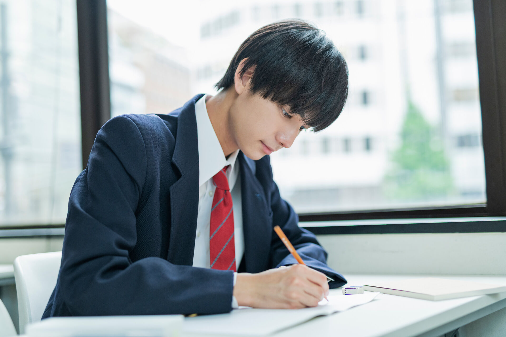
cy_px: 168
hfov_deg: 39.6
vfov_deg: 27.0
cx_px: 253
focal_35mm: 50
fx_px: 703
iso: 640
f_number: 2
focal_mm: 50
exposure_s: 1/250
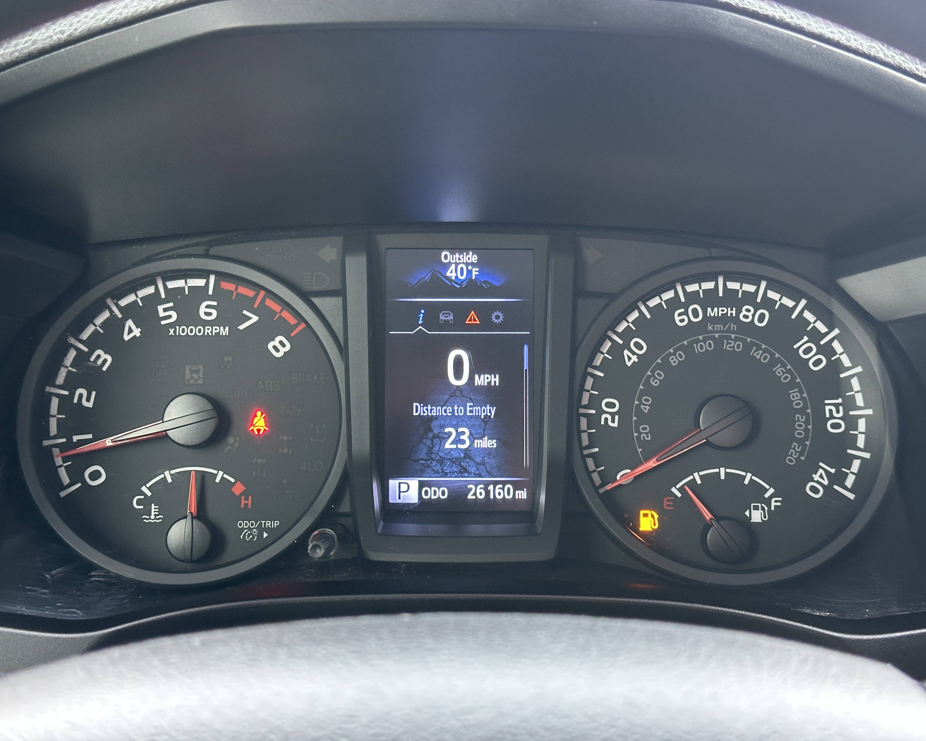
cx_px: 468
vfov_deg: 29.7
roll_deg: +3.0
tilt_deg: -17.3
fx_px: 1398
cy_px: 369
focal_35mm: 51
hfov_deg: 36.7
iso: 320
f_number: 1.78
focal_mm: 6.86
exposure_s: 1/40
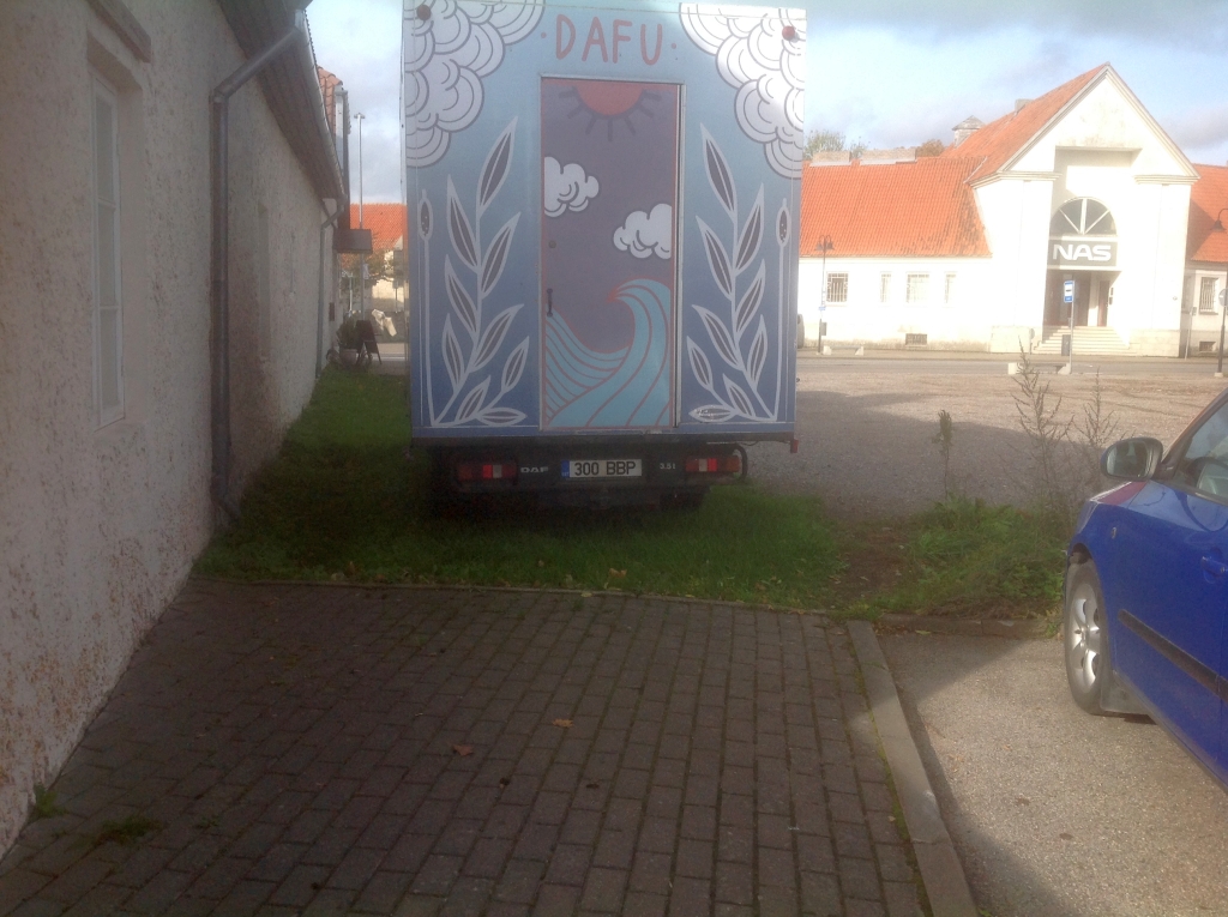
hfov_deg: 52.7
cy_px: 458
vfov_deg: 40.6
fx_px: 1240
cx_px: 614
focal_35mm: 35
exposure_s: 1/840
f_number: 2.4
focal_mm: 4.28
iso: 50
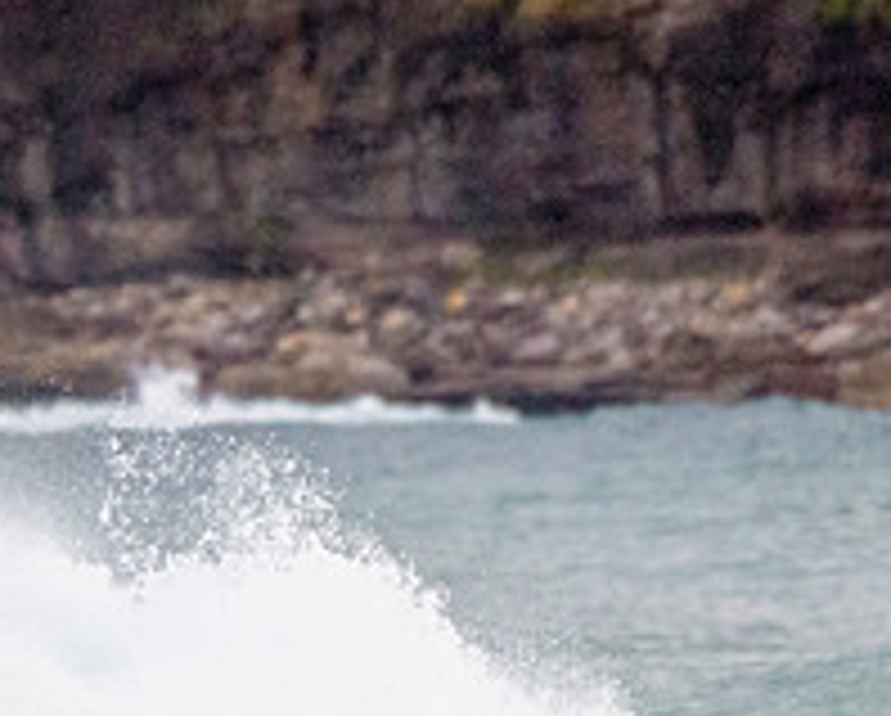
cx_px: -535
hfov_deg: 1.7
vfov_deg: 1.4
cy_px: 814
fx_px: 30186
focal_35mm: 1143
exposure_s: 1/2000
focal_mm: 340
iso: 2500
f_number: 5.6
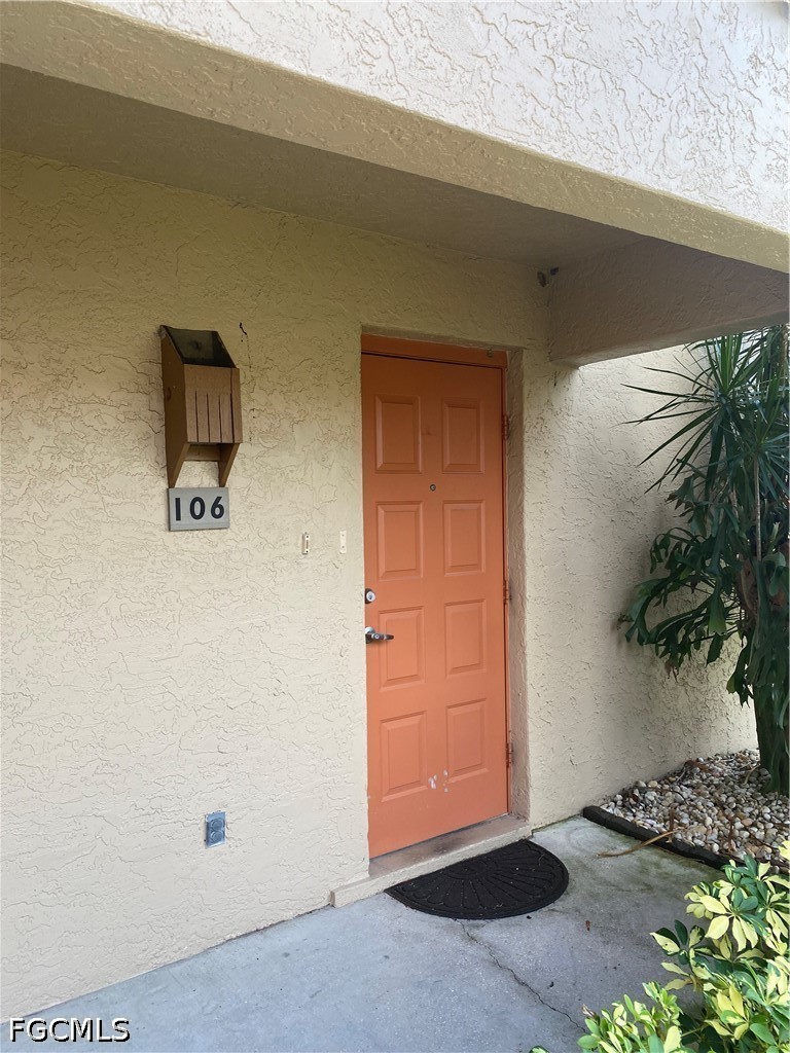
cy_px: 526
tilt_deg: +0.4
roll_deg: +1.2
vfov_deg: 67.3
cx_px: 395
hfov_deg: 53.1
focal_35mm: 26
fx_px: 791
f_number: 1.8
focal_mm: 4.25
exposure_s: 1/374
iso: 32
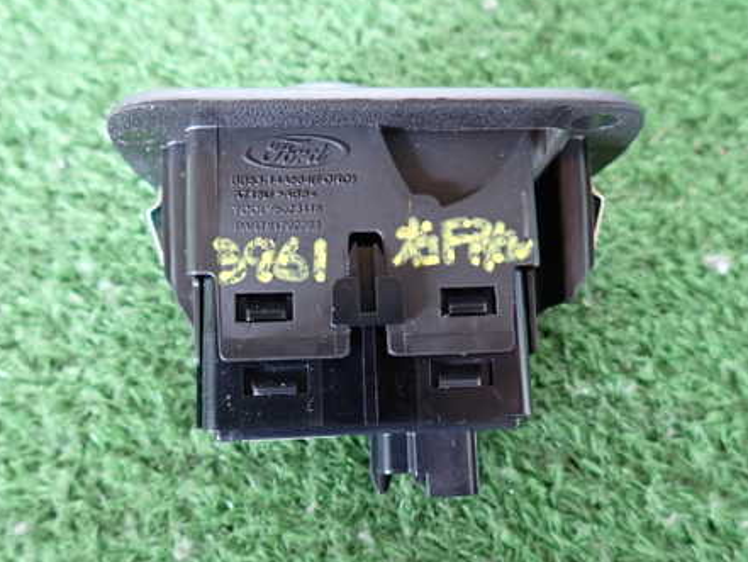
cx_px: 388
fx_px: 735
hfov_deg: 53.9
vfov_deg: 41.8
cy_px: 278
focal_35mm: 34
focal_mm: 4.5
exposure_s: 1/30
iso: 400
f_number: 2
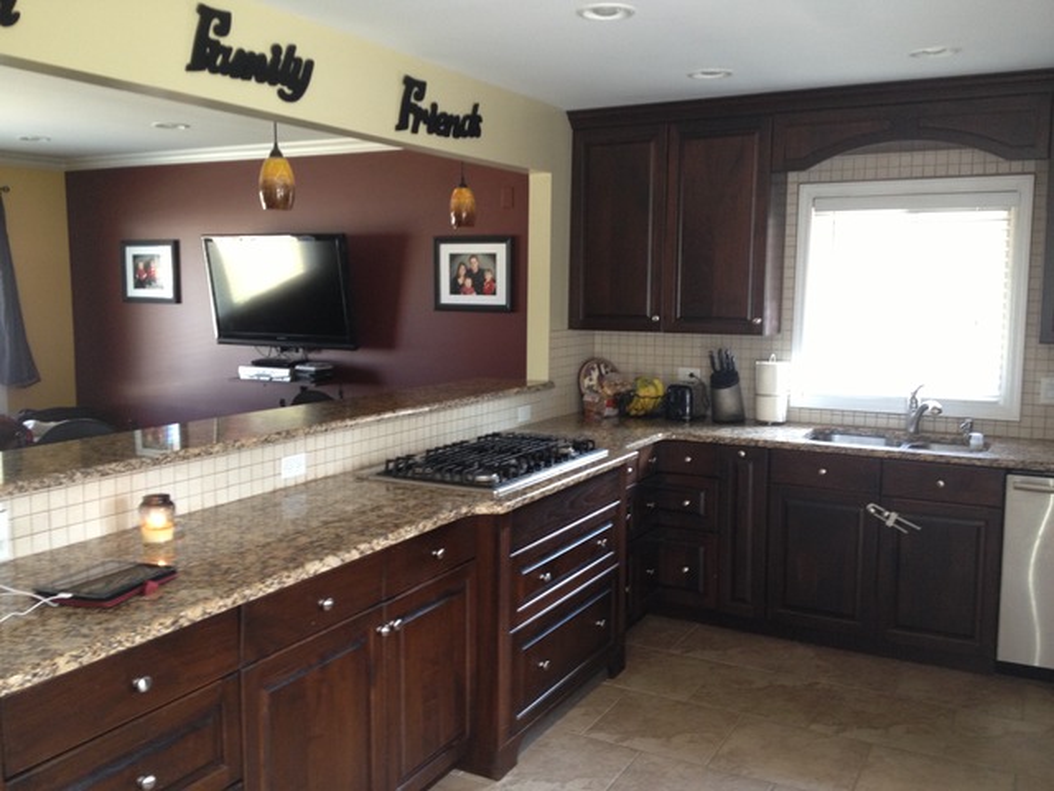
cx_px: 527
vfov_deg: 40.7
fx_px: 1066
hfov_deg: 52.6
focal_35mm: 35
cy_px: 396
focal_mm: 4.28
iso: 100
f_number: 2.4
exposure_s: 1/20
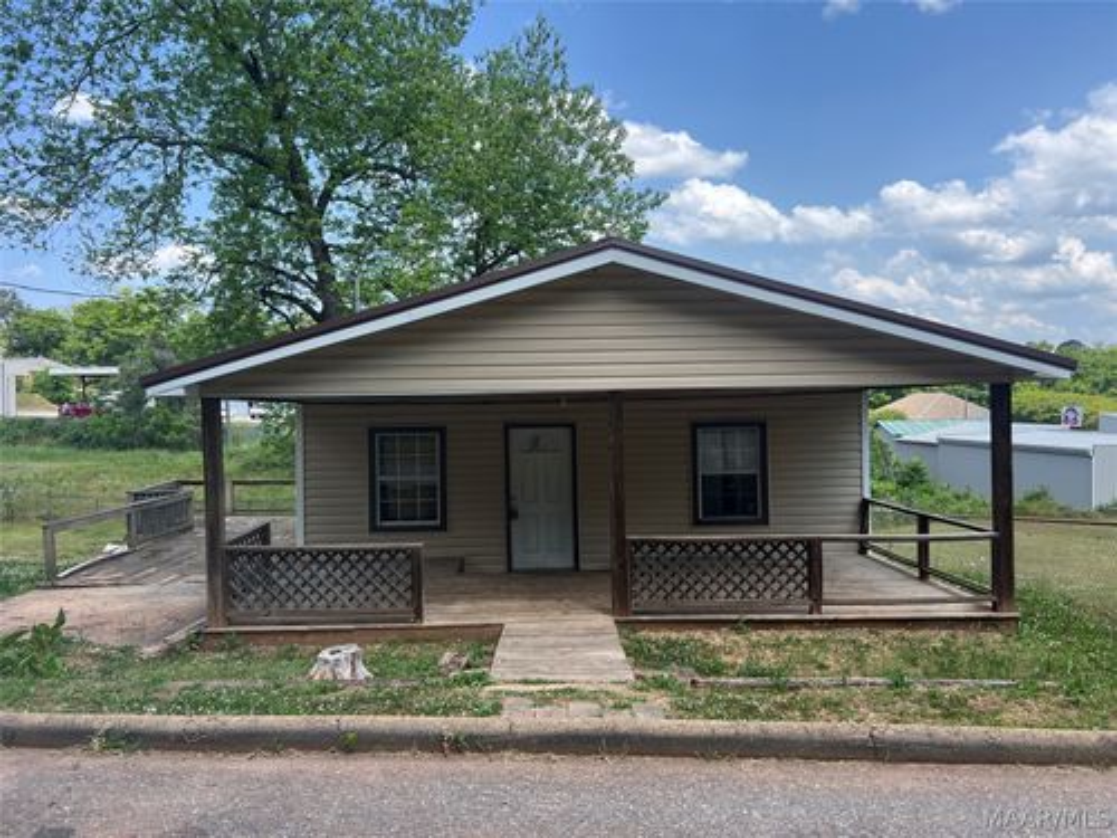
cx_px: 558
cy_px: 419
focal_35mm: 26
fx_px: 839
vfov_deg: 53.1
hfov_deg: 67.3
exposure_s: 1/2252
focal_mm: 5.7
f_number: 1.5
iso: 50
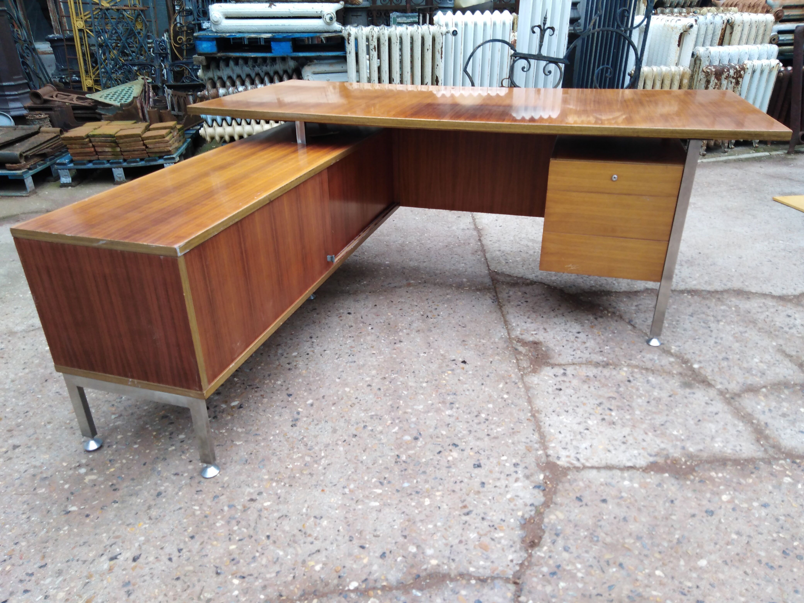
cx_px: 402
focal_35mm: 26
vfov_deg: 53.1
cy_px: 302
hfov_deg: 67.3
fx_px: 604
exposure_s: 1/33.3
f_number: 2.2
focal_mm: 3.46
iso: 138
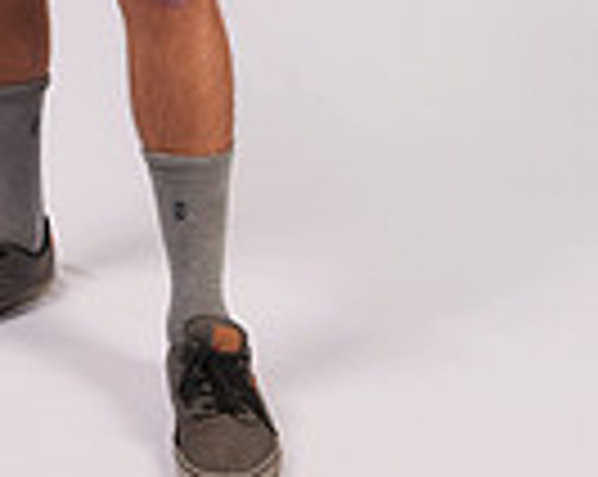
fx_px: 1909
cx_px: 54
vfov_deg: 12.5
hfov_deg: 17.5
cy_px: -482
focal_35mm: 108
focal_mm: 34
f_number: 5.6
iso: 160
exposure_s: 1/125
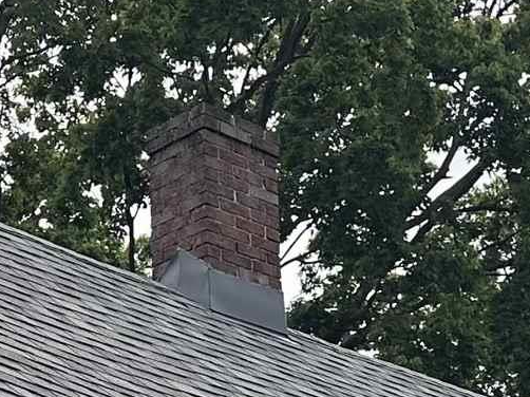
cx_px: 166
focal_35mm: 147
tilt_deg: +10.6
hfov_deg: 13.4
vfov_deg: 9.5
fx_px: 2250
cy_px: 782
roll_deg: +0.4
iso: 80
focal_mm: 6.86
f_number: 1.78
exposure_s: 1/3247
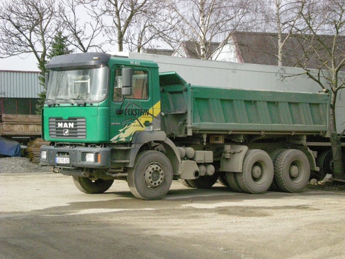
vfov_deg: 19.9
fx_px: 738
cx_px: 172
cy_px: 130
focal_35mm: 74
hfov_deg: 26.3
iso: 1000
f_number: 6.5
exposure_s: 1/1000
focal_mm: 12.3
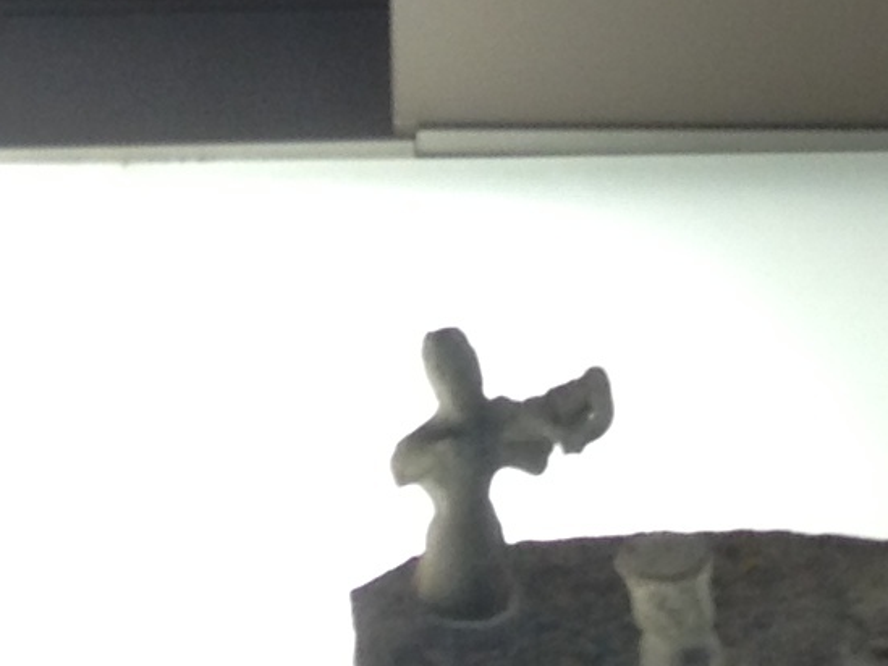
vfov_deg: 6.8
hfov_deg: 9.5
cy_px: -808
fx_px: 5337
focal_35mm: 208
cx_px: 270
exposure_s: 1/20
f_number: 2.4
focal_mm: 4.28
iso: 50
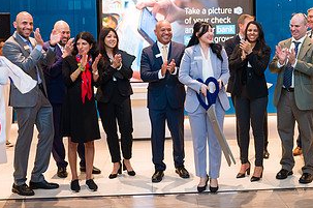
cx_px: 178
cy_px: 64
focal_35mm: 46
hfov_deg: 42.7
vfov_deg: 28.9
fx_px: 399
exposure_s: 1/200
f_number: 4
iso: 800
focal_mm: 24
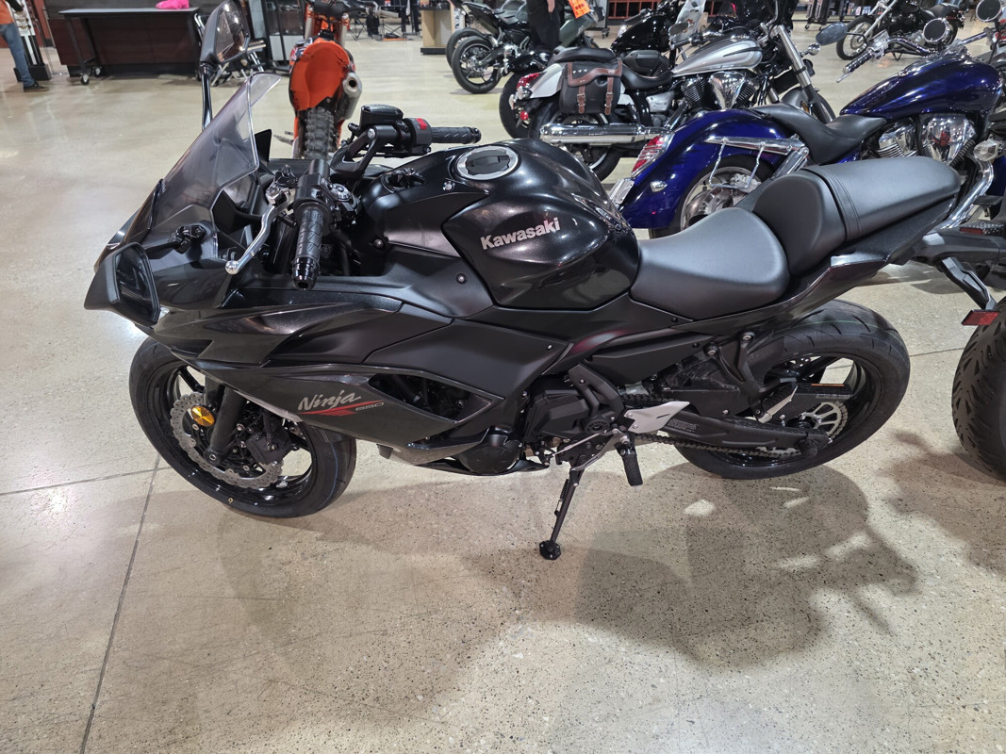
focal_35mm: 23
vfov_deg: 58.9
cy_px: 377
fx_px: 668
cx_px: 503
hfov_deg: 73.9
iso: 640
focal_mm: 6.3
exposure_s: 1/120
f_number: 1.7
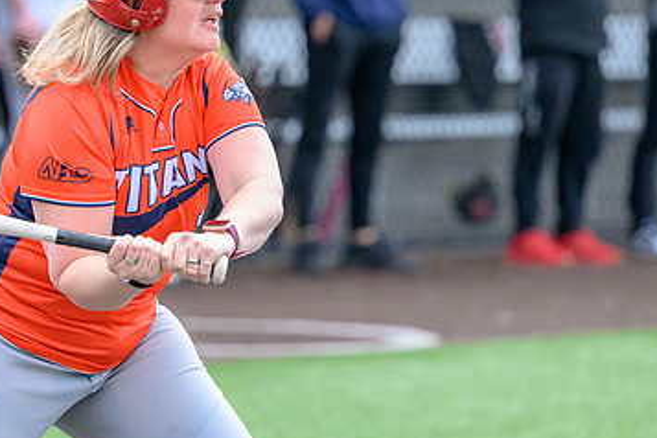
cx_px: 28
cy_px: 200
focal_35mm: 393
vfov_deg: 3.5
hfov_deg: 5.2
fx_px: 7172
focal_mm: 160
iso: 3600
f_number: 3.2
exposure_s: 1/2000
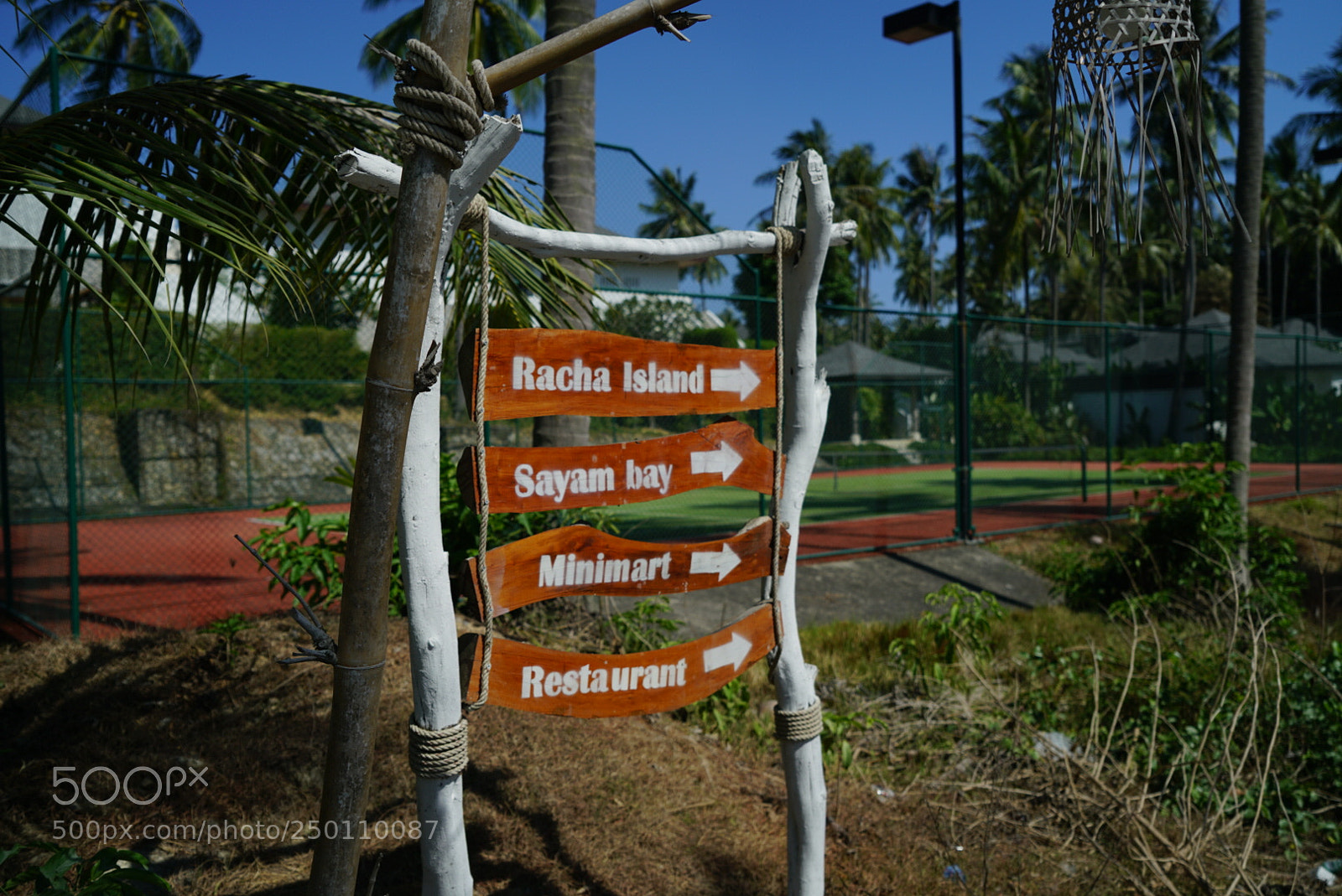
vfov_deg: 43.7
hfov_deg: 61.9
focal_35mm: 30
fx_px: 1119
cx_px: 671
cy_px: 448
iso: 100
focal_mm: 30
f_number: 4
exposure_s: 1/1000
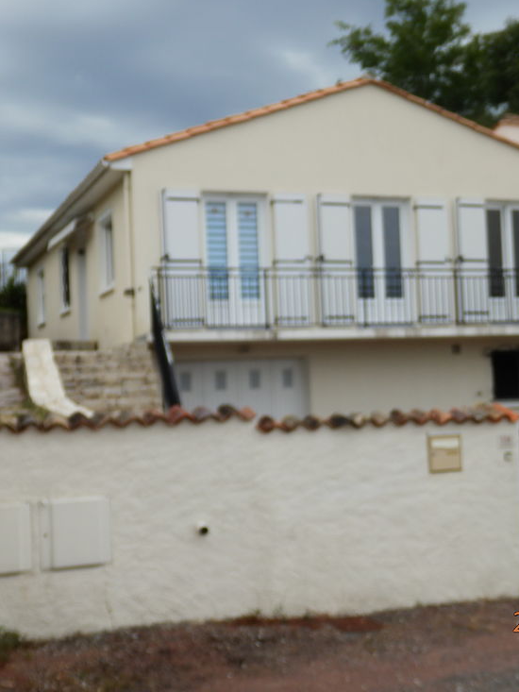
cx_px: 244
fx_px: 899
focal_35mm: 45
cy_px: 344
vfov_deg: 42.1
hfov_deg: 32.2
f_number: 3.4
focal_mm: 6
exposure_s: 1/640
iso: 80
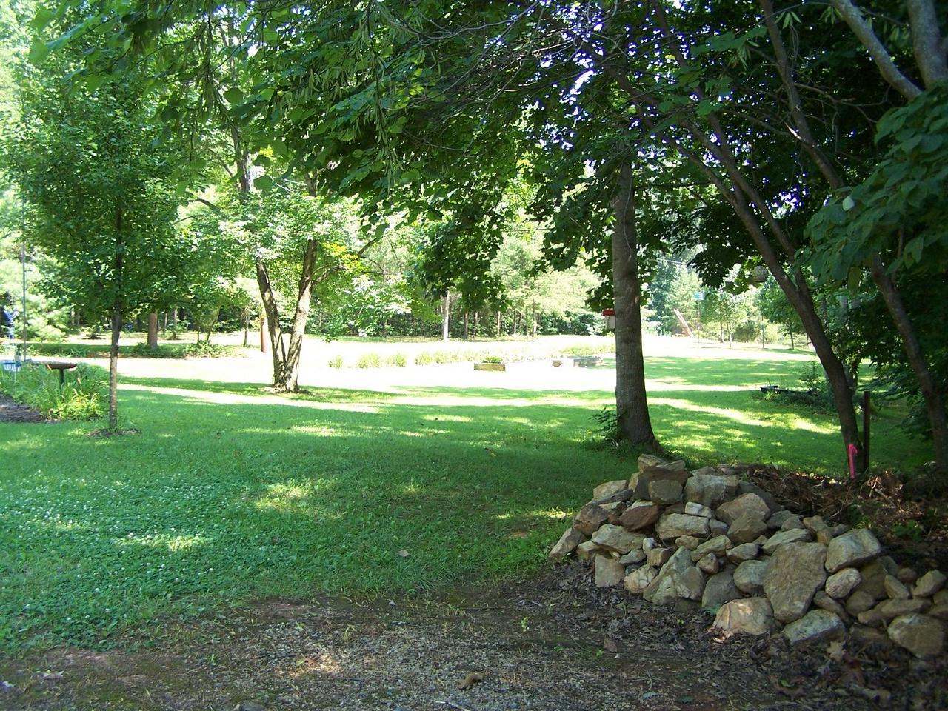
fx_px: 1041
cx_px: 474
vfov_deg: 37.7
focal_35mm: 38
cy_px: 356
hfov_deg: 49.0
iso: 80
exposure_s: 1/90
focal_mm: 6.3
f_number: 2.8
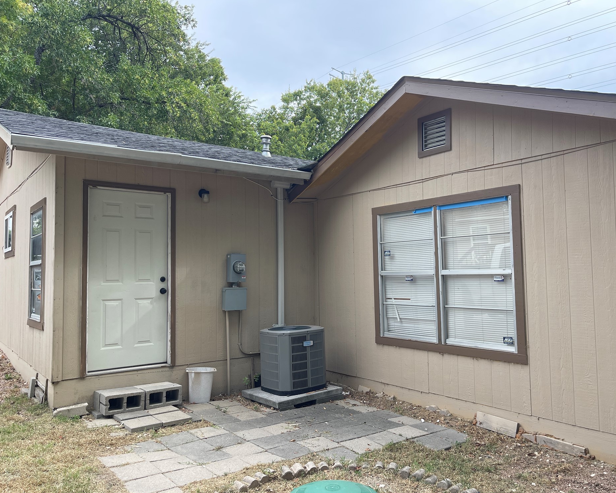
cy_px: 242
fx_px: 511
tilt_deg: +2.5
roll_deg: +0.7
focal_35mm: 28
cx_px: 322
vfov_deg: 51.5
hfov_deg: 62.2
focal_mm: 5.1
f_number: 1.6
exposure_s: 1/1140
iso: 50
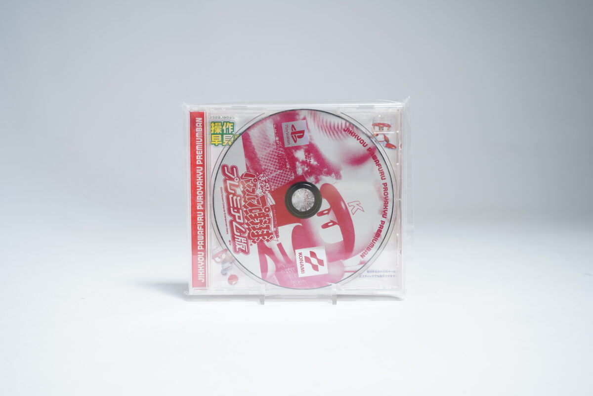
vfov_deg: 35.1
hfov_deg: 50.7
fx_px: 626
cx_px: 296
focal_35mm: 38
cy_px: 198
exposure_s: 1/5
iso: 160
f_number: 6.3
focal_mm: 38
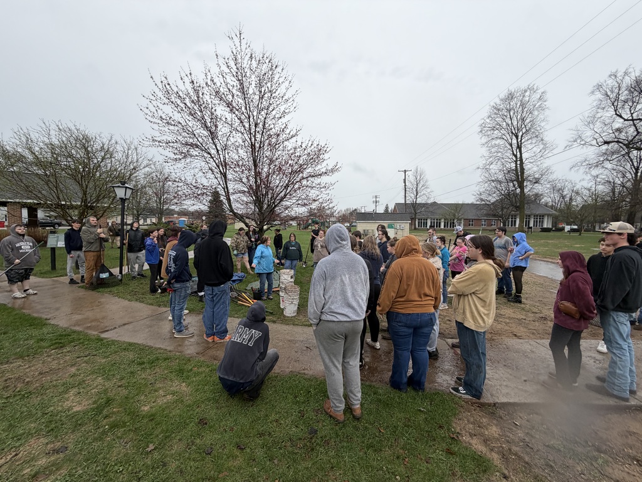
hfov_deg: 102.1
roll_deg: -2.7
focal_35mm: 14
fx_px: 260
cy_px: 241
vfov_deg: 85.7
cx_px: 321
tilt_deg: -6.0
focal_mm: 2.22
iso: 64
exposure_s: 1/502
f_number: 2.2
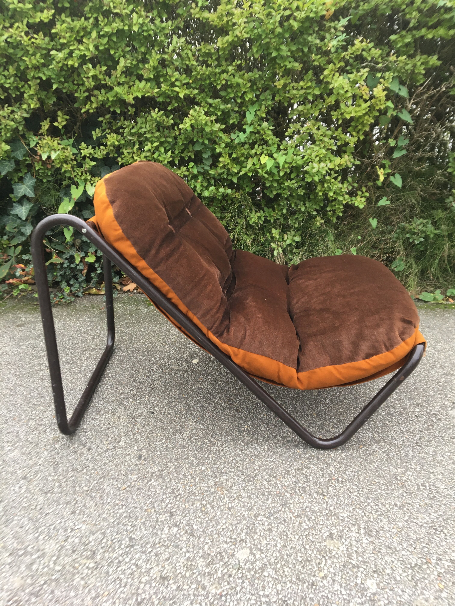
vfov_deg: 61.7
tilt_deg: -23.7
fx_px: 508
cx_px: 228
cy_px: 303
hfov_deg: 48.2
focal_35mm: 29
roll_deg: +0.6
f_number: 2.2
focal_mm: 4.15
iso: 64
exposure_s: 1/33
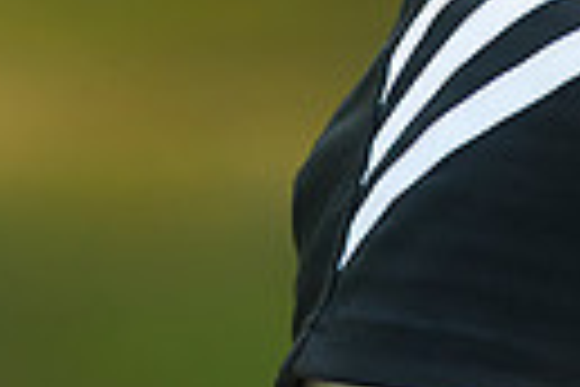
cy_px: -446
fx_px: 14451
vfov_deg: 1.5
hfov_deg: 2.3
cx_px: 701
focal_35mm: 897
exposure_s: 1/320
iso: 200
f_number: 5
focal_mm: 200
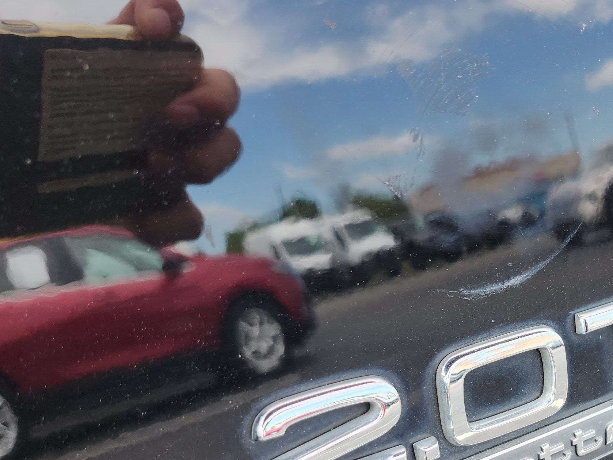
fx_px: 815
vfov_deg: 29.7
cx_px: 564
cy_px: 445
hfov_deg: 38.1
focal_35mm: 46
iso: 32
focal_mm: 5.54
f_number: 1.8
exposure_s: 1/180
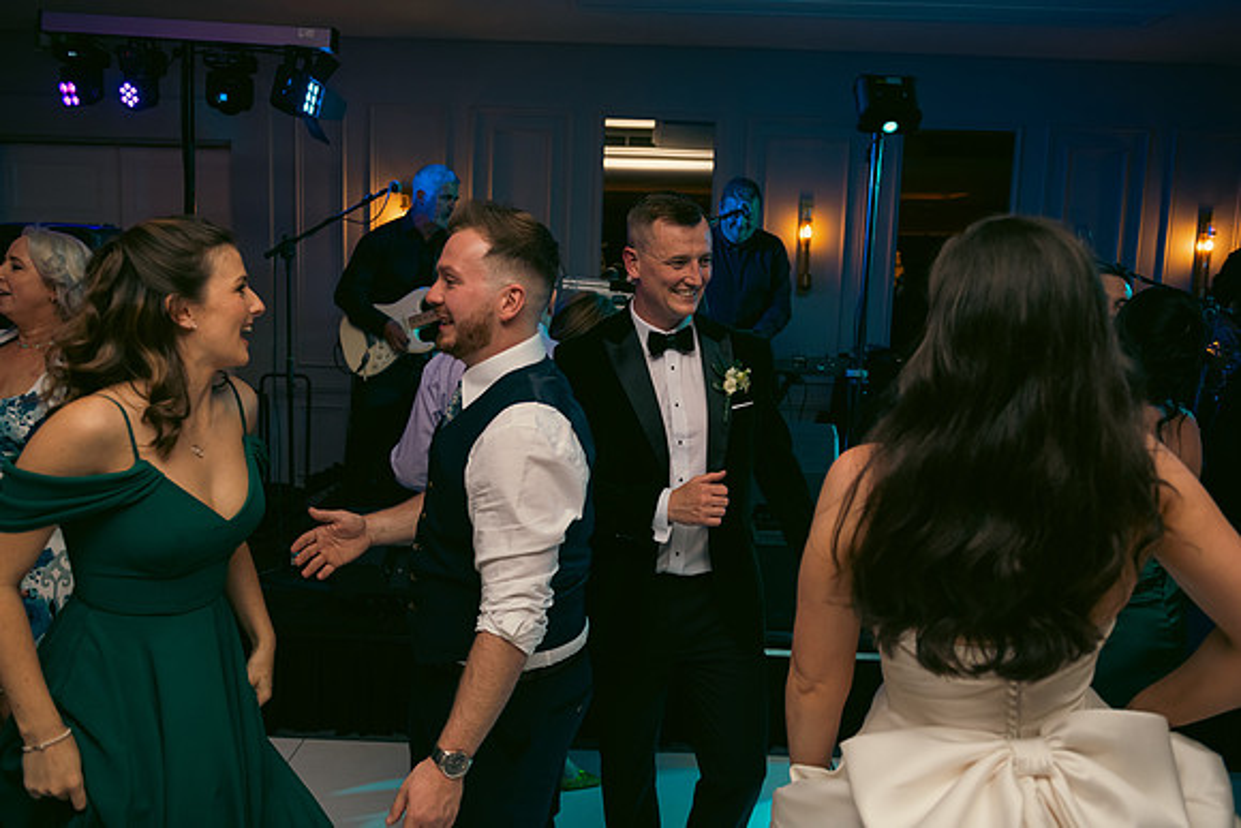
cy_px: 414
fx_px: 965
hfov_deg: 65.5
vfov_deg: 46.4
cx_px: 620
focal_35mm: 28
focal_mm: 28
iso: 800
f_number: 3.5
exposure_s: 1/160
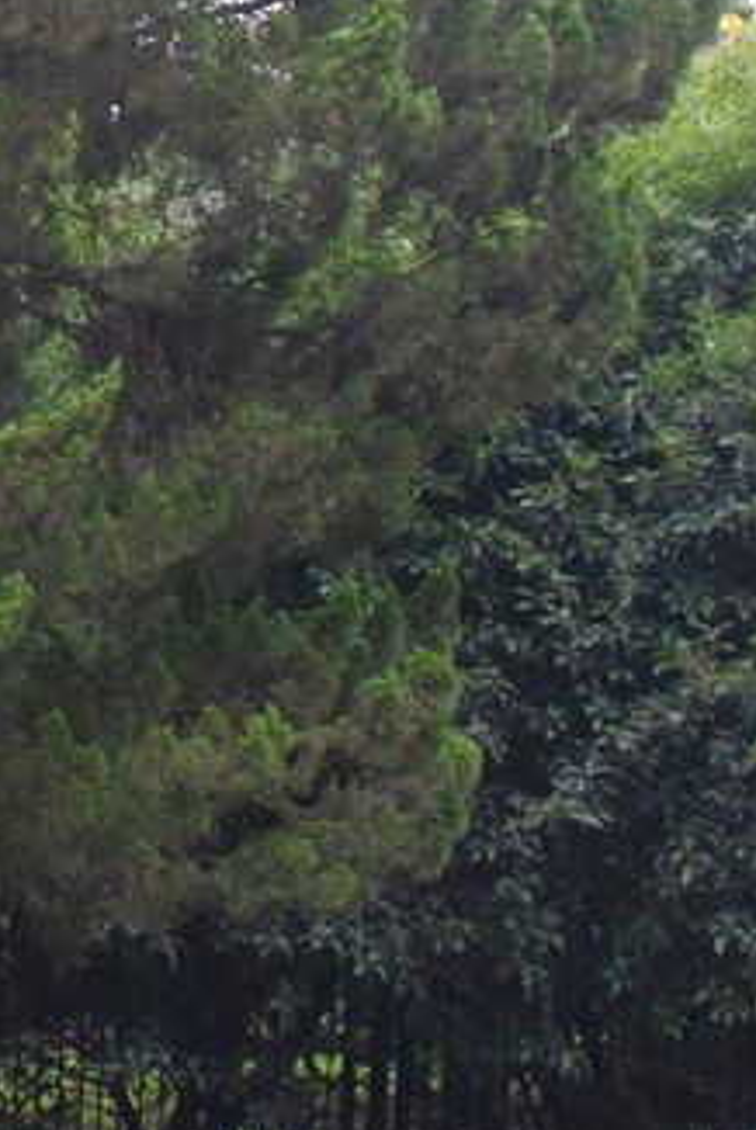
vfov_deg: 14.9
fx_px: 4149
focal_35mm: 132
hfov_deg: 10.1
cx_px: -373
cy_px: -263
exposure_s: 1/100
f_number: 5
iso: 400
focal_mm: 28
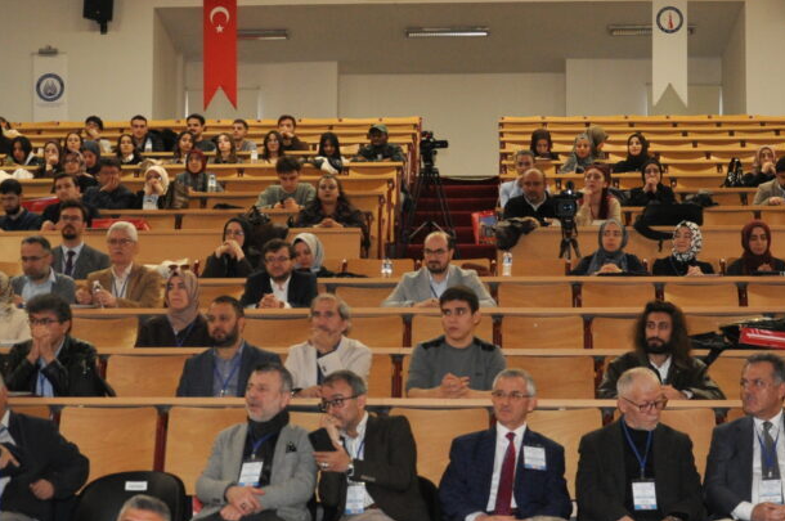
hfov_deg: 30.5
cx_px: 430
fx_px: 1438
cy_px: 422
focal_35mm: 66
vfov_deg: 20.3
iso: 800
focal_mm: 21
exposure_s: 1/60
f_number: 3.8
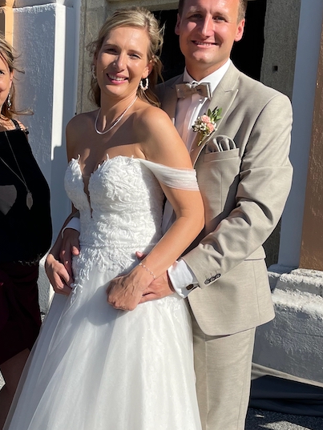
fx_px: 771
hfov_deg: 23.2
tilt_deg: -8.0
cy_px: 267
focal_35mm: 62
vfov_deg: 31.1
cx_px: 47
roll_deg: -1.1
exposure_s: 1/3401
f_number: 1.6
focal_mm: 4.2
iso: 32
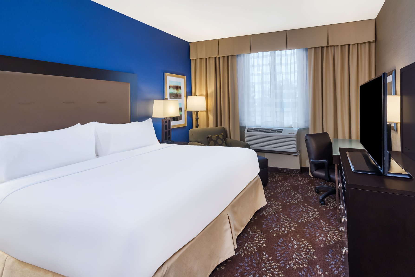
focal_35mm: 16
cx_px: 208
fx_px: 184
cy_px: 138
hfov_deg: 96.7
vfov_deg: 73.7
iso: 400
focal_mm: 16
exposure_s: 1/200
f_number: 11
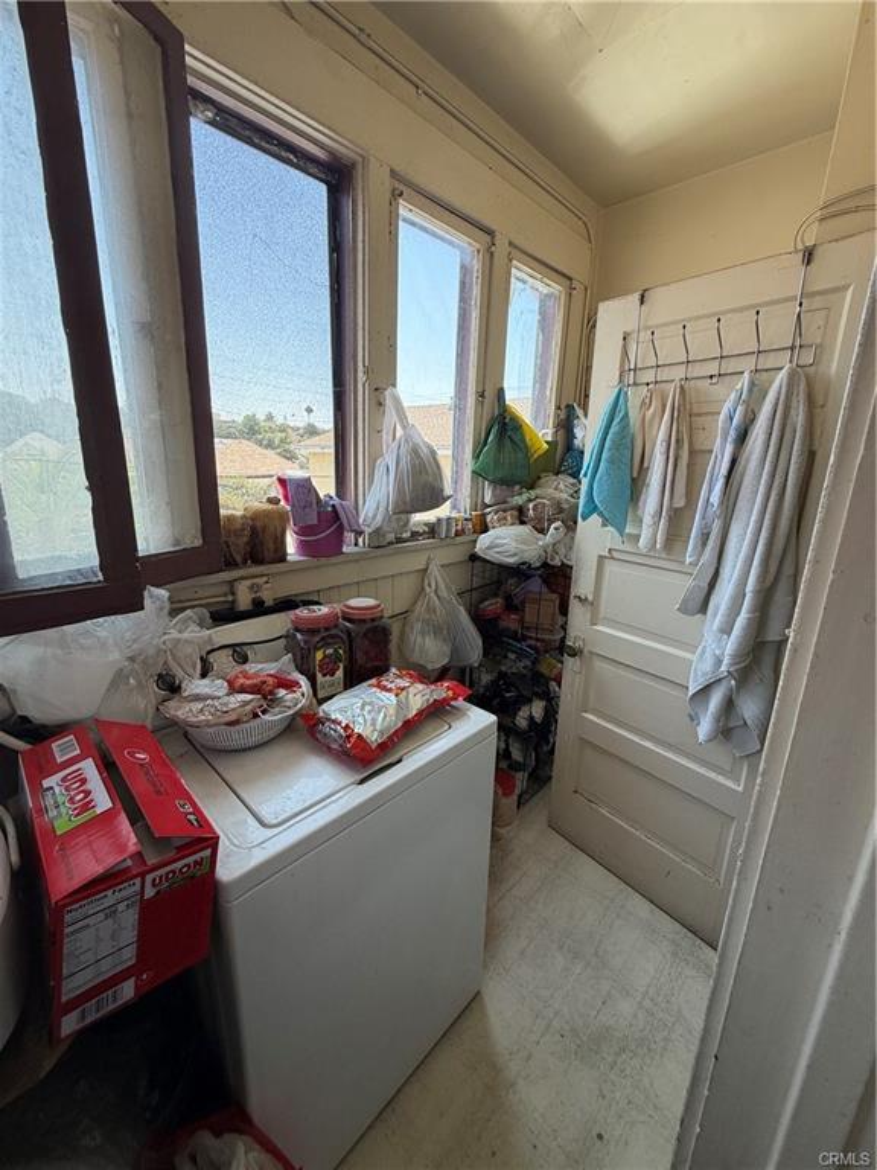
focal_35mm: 14
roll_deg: -0.8
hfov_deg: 85.7
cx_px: 438
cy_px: 585
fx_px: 473
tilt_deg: -15.2
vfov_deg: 102.1
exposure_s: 1/121
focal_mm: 2.22
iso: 80
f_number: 2.2
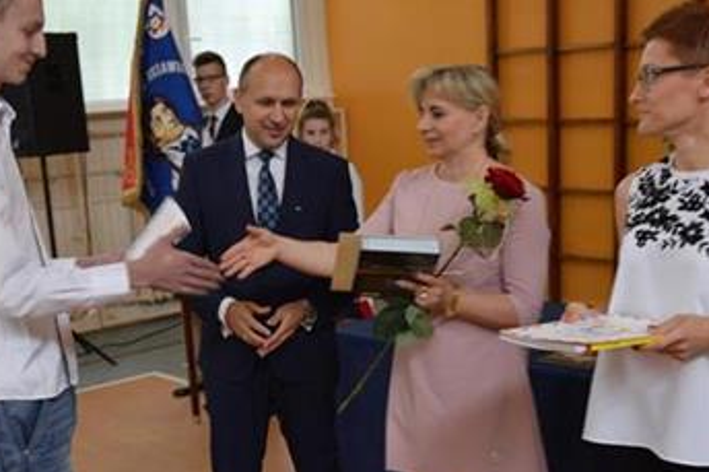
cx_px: 311
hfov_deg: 38.8
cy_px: 344
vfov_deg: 26.2
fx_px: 1004
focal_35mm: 51
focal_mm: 18
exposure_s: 1/60
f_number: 4
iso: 400
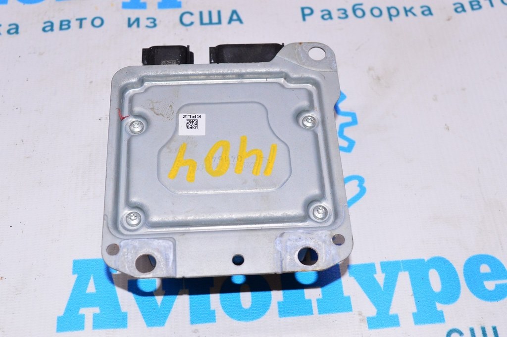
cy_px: 168
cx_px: 254
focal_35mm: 51
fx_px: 718
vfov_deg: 26.4
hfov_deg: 38.9
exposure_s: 1/200
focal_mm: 34
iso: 1600
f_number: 8
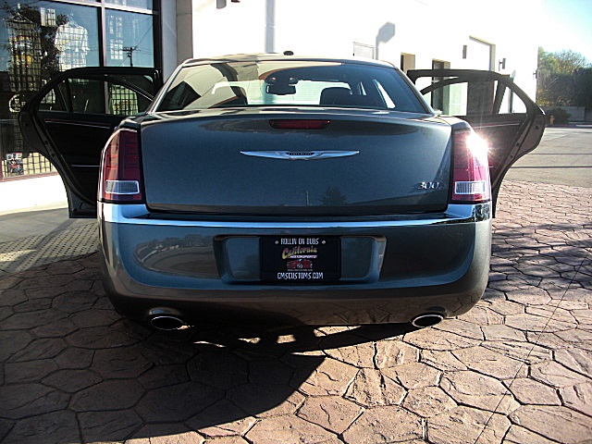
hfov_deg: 51.4
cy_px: 222
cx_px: 296
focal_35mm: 36
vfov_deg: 39.7
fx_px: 616
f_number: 2.8
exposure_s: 1/320
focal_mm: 6.3
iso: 50
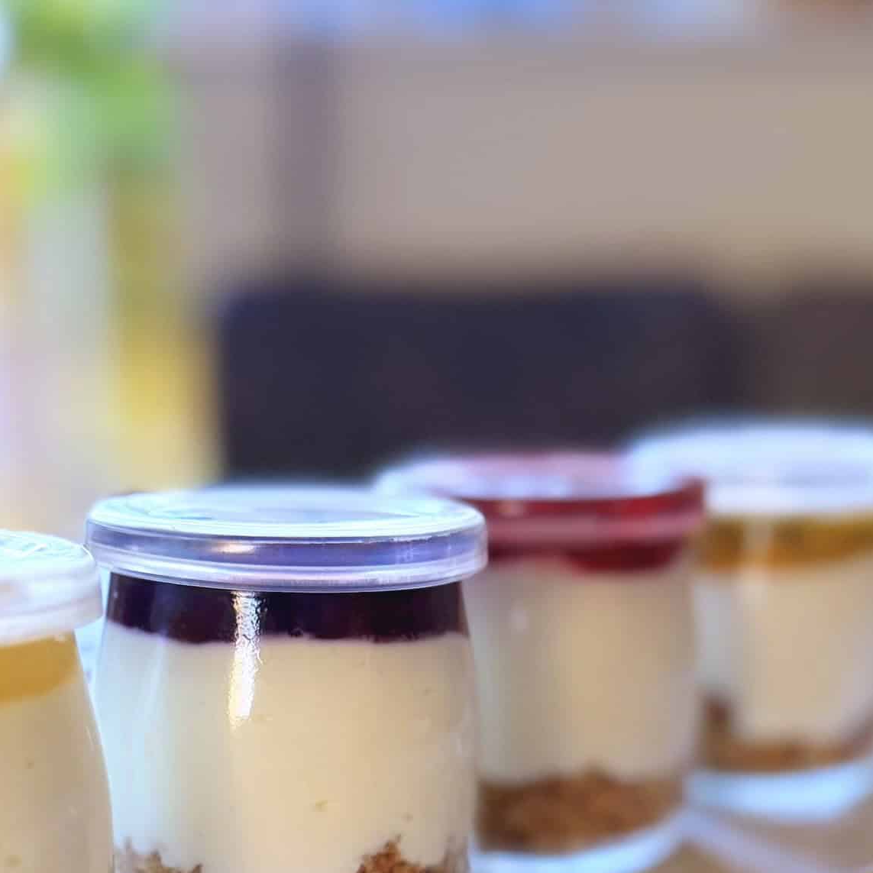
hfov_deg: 43.3
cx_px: 302
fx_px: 1084
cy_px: 769
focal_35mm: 38
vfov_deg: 40.8
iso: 200
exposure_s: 1/76
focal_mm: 6.8
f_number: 1.8
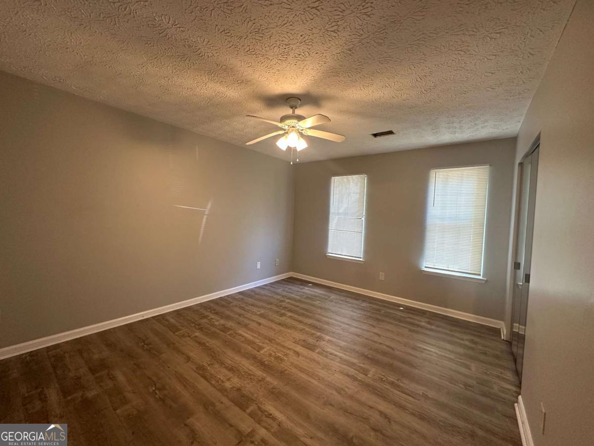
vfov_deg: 85.7
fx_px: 240
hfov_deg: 102.1
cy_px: 223
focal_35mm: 14
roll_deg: -3.0
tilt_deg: -1.7
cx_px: 297
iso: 200
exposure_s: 1/120
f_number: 2.2
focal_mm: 2.22
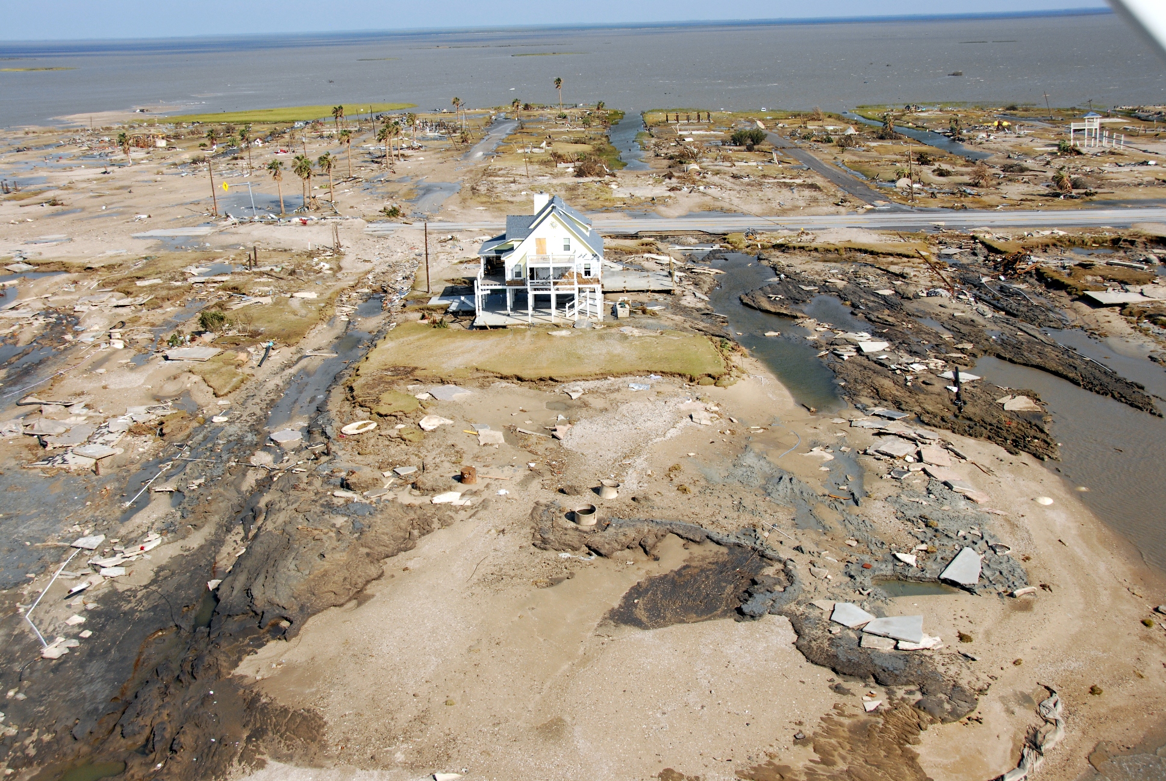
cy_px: 390
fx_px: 1167
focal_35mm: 36
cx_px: 583
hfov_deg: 53.1
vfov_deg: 37.0
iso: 320
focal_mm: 24
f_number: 5
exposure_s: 1/2000
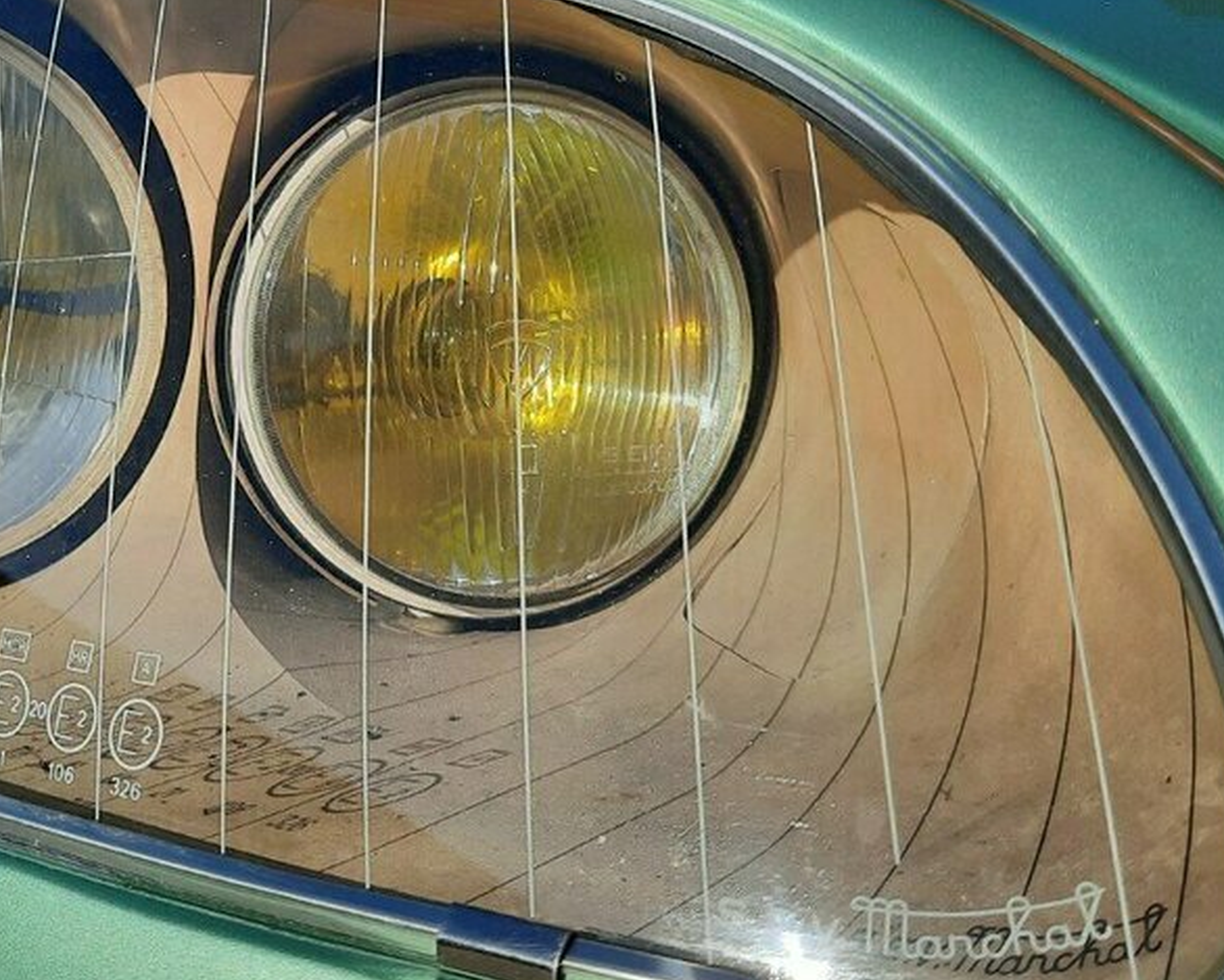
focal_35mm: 50
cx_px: 332
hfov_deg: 36.6
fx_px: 1812
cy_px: 420
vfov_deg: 30.2
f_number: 2
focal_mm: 4.6
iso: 32
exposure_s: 1/1504
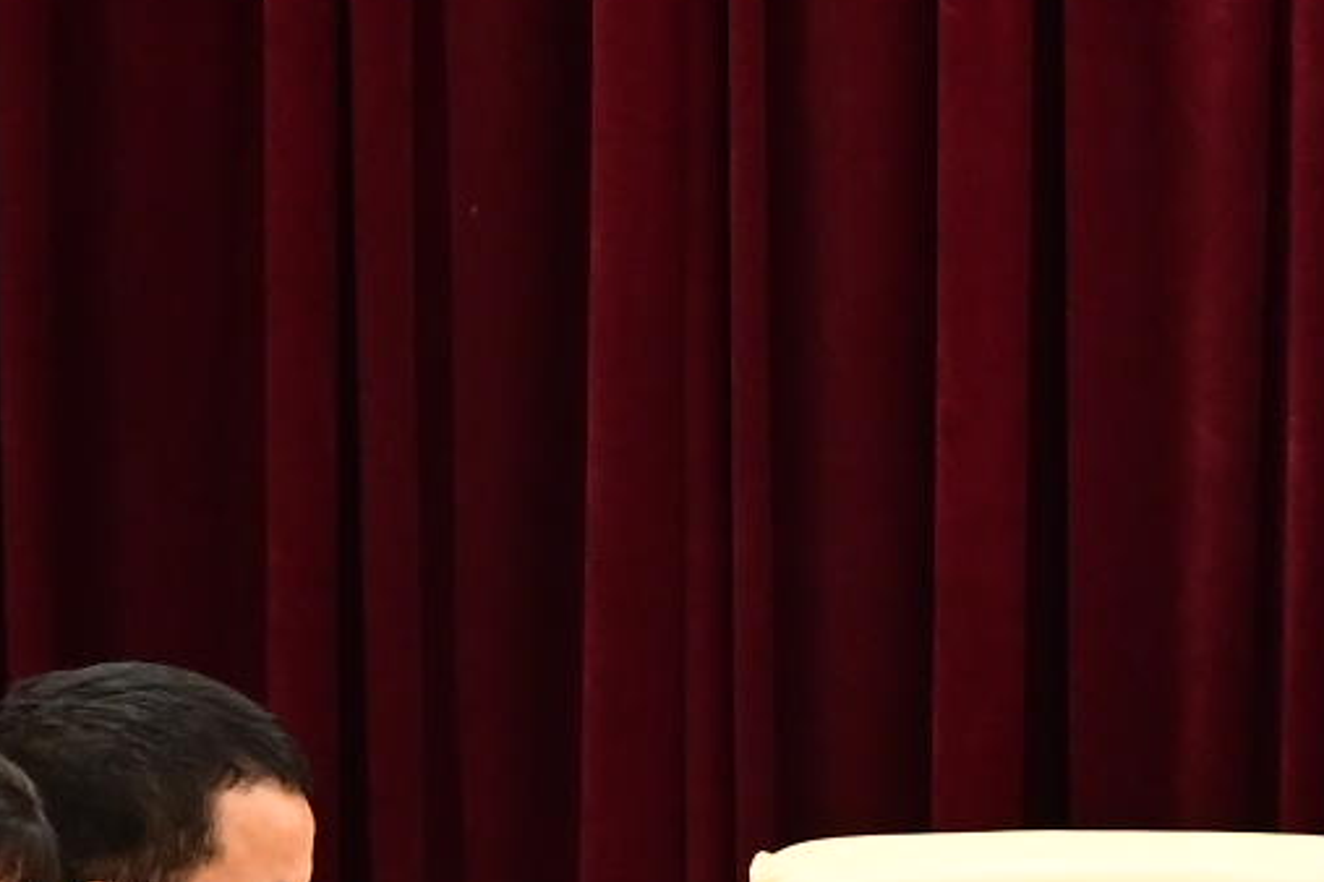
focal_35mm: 471
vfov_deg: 2.9
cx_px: 3844
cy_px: 295
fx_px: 17321
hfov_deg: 4.2
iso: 2000
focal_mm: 79
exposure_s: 1/125
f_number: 4
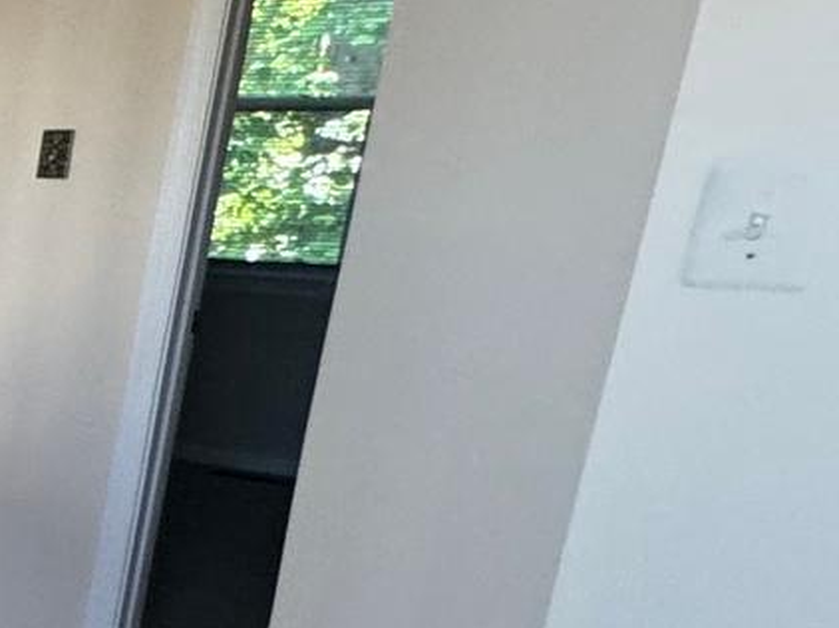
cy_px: 570
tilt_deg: -15.5
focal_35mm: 68
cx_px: -1070
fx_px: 1647
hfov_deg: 16.2
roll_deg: -0.2
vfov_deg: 21.1
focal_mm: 2.22
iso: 200
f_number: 2.2
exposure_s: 1/99
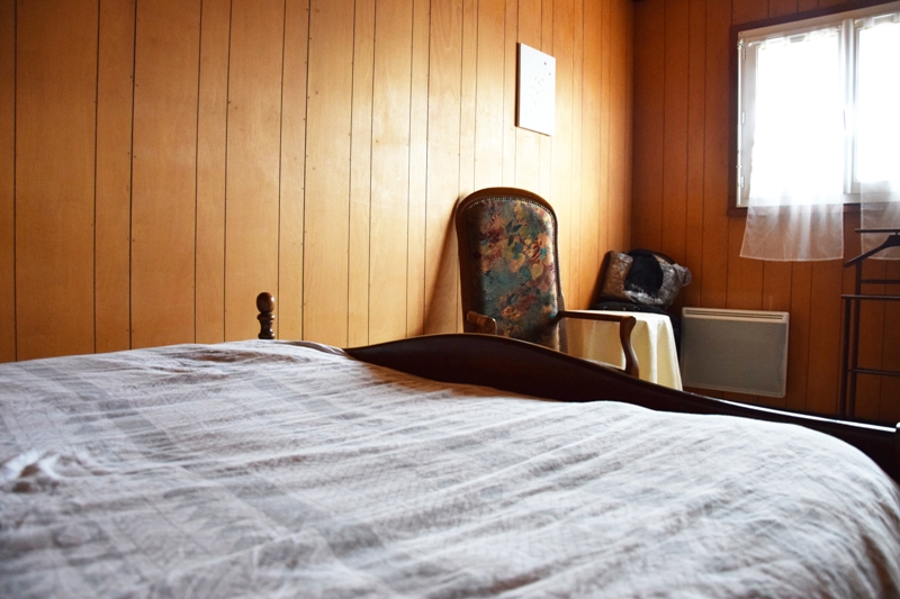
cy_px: 300
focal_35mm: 52
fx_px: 1312
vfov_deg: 25.7
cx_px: 450
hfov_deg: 37.9
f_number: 4.5
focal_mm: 35
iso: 1600
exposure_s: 1/80
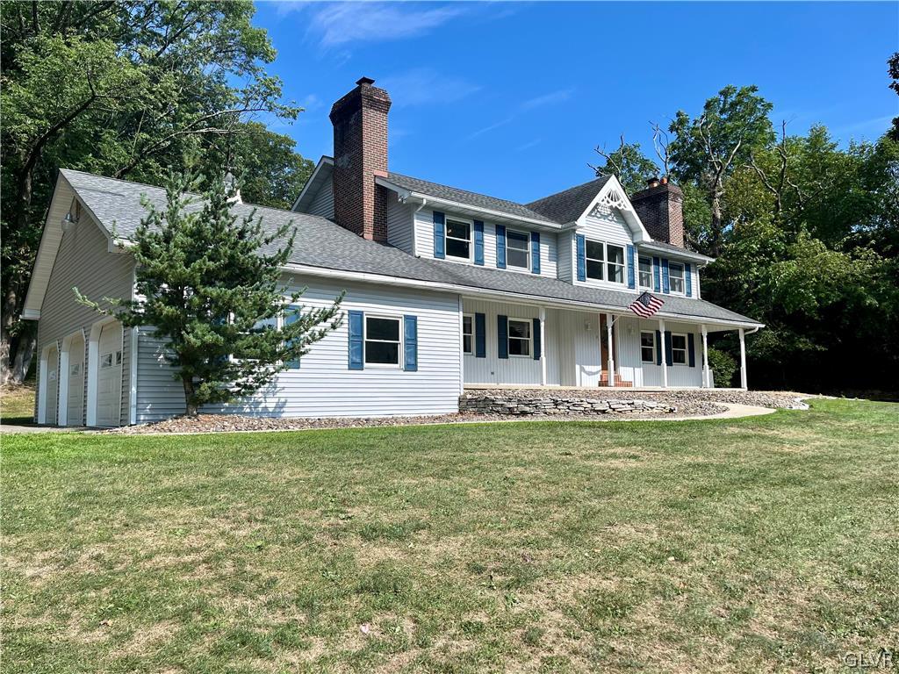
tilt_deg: +5.8
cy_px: 337
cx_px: 450
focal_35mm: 26
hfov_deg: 67.3
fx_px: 675
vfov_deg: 53.1
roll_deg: +1.6
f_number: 1.6
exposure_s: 1/3215
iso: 50
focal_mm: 5.1
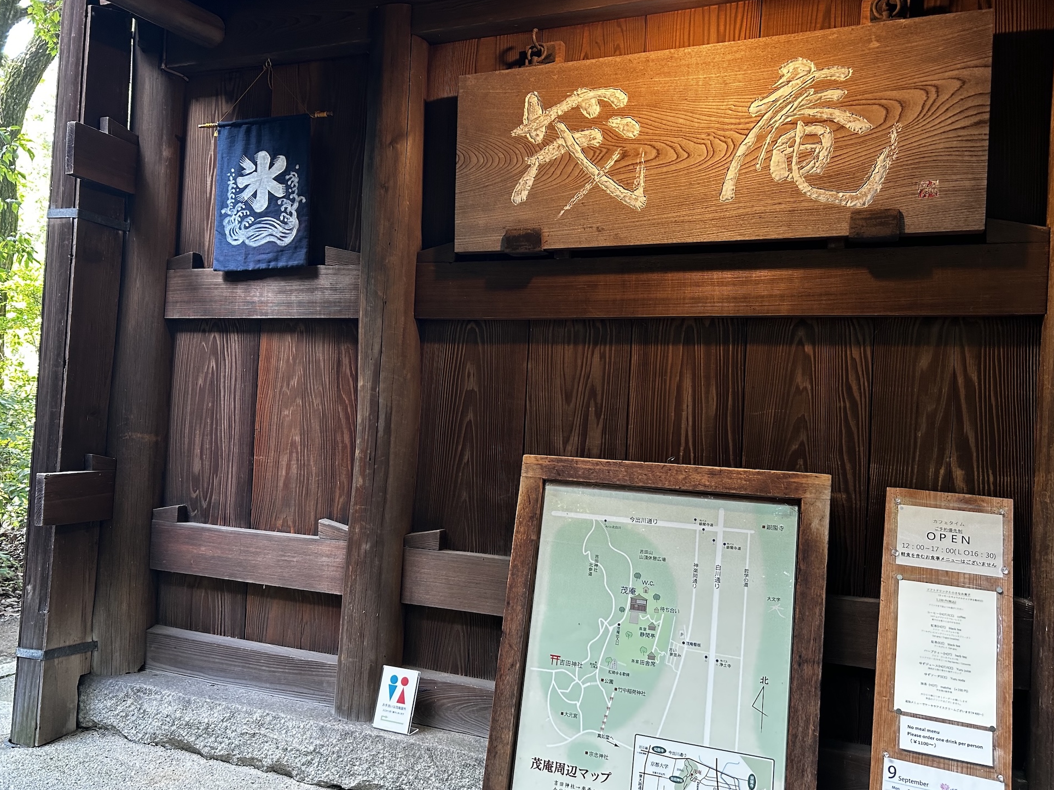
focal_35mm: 27
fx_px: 822
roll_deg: -2.6
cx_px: 531
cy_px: 406
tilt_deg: +0.9
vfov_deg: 51.3
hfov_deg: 65.3
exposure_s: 1/60
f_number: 1.5
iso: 160
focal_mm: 5.7
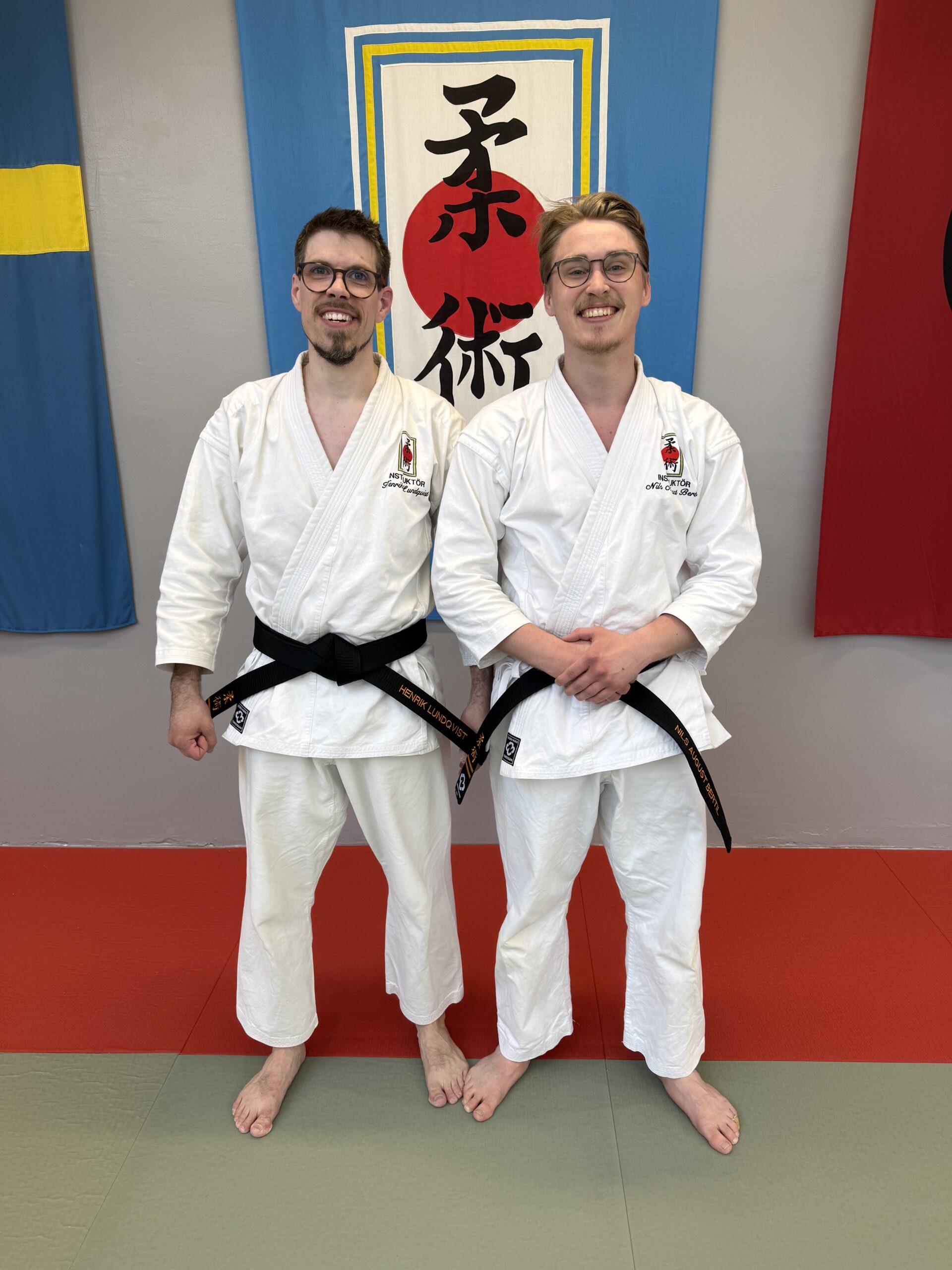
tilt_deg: -14.4
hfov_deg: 56.8
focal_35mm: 24
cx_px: 476
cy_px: 635
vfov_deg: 71.6
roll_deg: +1.0
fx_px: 880
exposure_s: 1/100
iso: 64
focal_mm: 6.76
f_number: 1.78
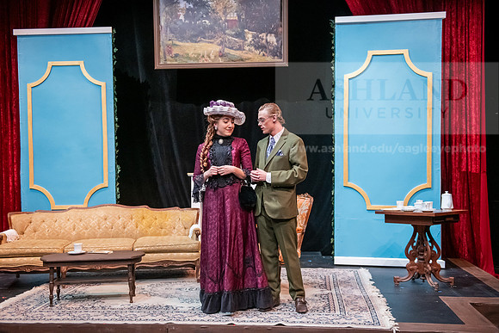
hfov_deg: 48.4
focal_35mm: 40
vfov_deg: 33.4
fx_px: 555
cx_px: 250
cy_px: 166
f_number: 3.2
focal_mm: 40
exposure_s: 1/200
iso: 3200
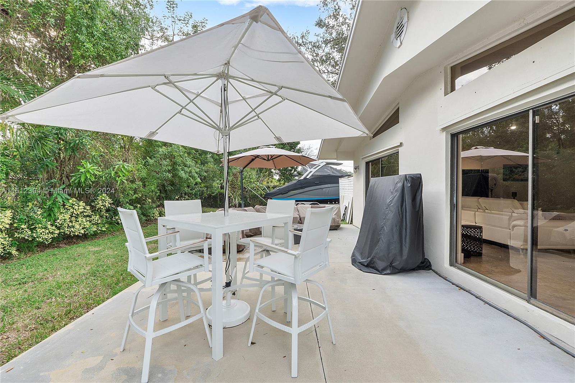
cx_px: 288
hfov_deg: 100.4
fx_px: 240
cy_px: 192
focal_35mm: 15
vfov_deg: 77.3
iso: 200
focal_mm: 10
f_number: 9
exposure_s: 1/80
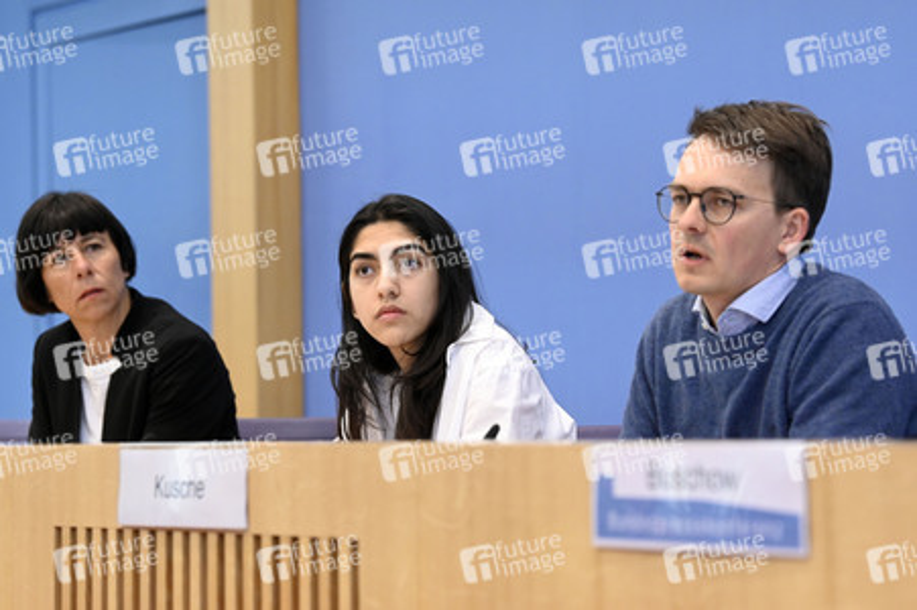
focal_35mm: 110
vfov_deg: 12.4
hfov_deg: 18.6
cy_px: 305
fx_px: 2800
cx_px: 458
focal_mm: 110
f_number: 5
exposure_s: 1/640
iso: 4000
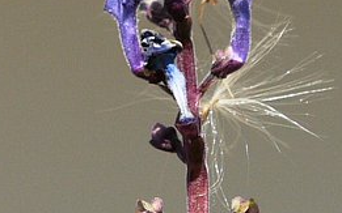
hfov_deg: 3.9
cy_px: 5
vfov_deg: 2.4
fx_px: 5041
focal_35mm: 541
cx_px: 198
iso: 200
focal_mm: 130
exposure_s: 1/800
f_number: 5
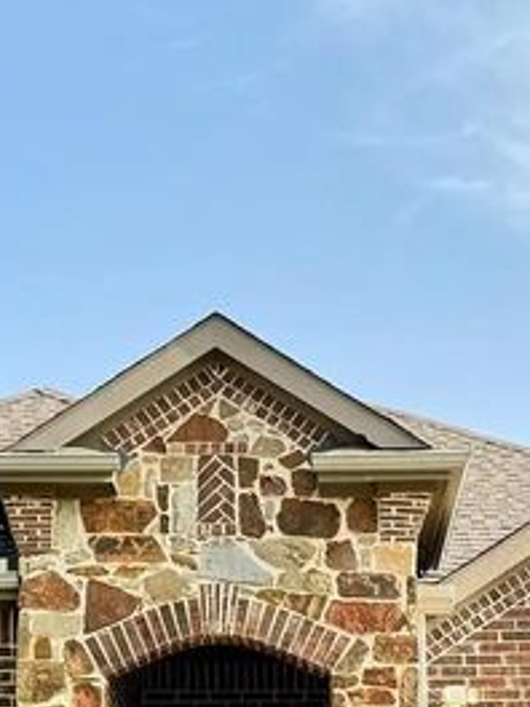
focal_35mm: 93
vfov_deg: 20.5
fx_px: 1899
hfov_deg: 15.9
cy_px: 678
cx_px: 276
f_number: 1.78
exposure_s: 1/822
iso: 80
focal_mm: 6.76
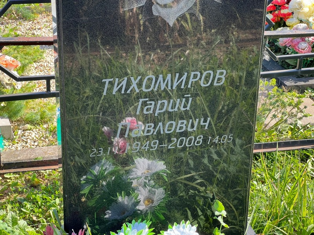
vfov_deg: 19.1
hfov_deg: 25.3
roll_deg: -1.1
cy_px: 118
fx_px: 698
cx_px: 157
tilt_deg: -24.9
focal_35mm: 77
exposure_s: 1/121
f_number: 2.8
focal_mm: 9
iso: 40
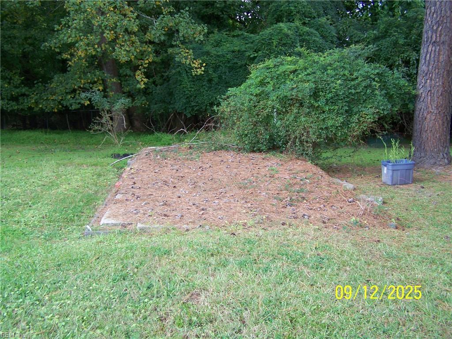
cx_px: 226
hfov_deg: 49.0
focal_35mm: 38
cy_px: 170
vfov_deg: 37.7
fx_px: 496
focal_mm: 6.3
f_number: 2.8
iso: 64
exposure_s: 1/60
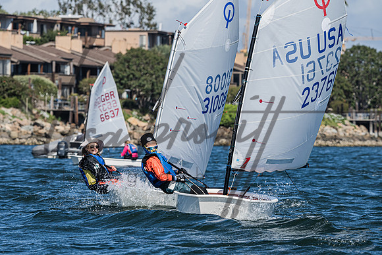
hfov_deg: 7.2
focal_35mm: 287
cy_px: 128
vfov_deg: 4.8
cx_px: 137
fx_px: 3042
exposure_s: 1/1000
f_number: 8
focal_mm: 210
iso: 320
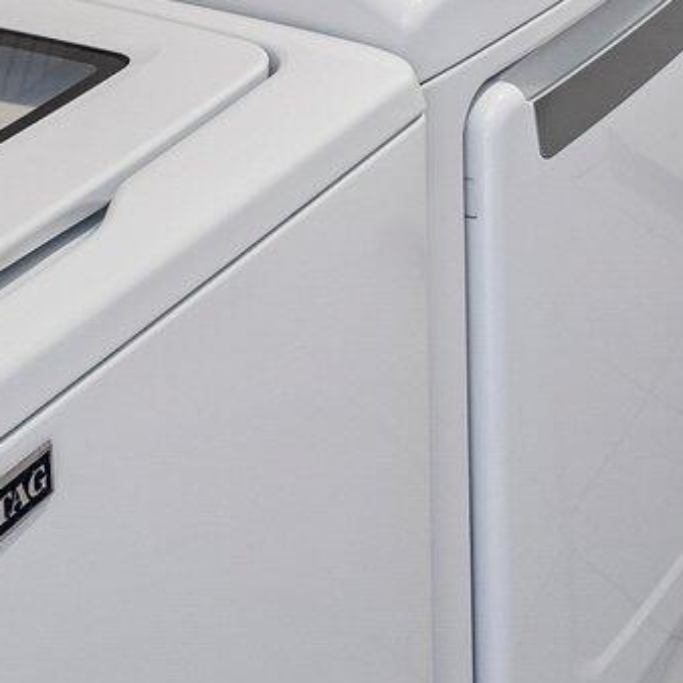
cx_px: 1087
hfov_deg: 20.0
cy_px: -660
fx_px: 1607
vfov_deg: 17.6
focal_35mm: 72
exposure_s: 1/2.5
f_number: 9
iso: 200
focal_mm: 14
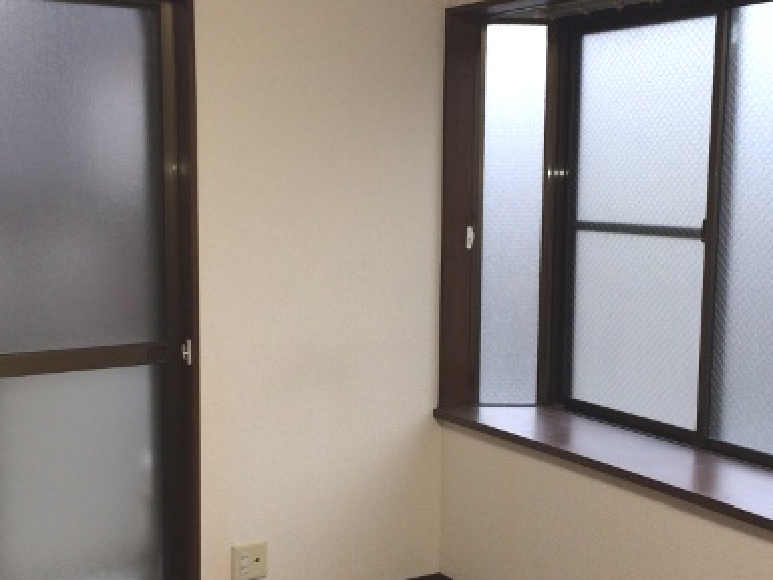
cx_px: 382
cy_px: 320
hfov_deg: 38.2
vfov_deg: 29.1
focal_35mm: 50
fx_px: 1117
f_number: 2.2
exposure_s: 1/30
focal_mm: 4.12
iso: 50
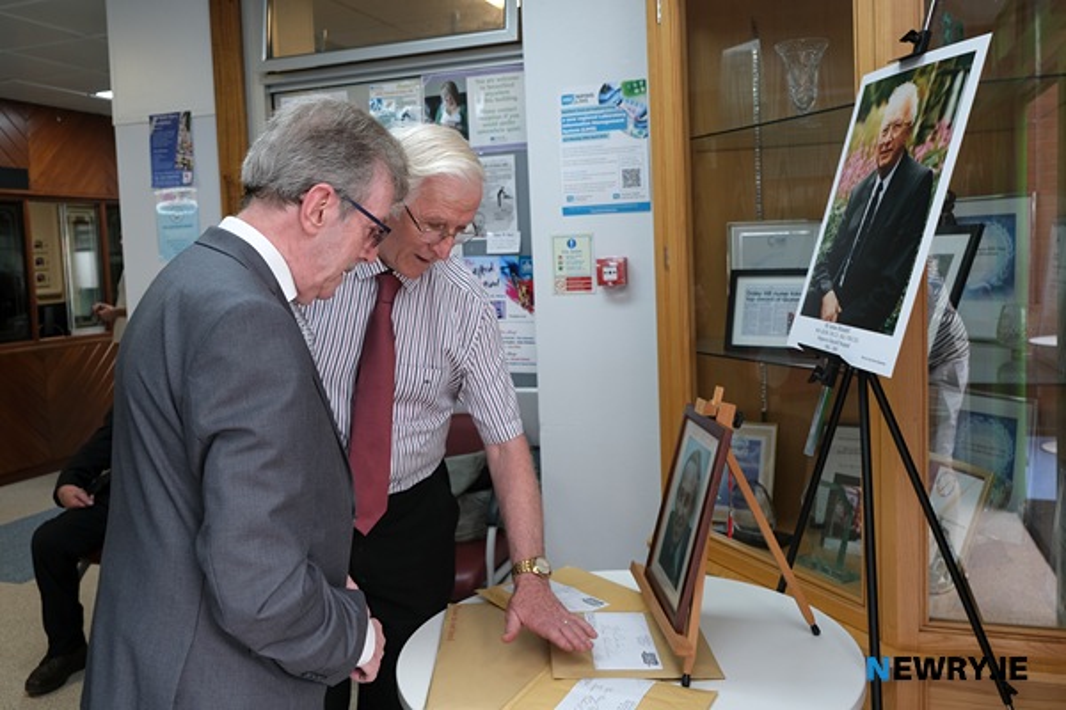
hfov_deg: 67.4
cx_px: 533
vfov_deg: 47.9
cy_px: 355
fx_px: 799
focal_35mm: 27
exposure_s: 1/80
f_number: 3.6
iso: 400
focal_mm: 18
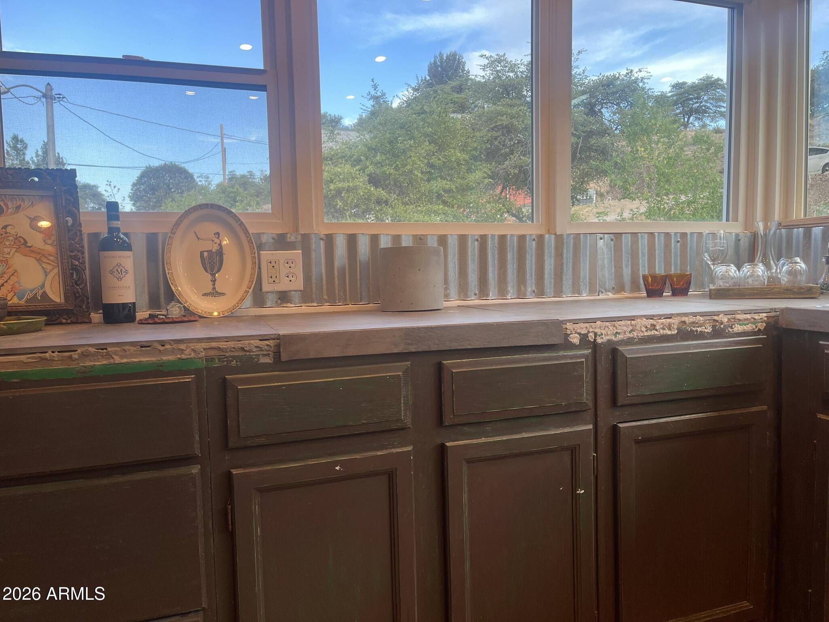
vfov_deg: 53.1
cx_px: 414
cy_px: 311
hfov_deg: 67.3
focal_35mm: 26
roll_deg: +1.6
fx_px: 623
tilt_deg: -4.5
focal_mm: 5.1
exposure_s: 1/120
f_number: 1.6
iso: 64
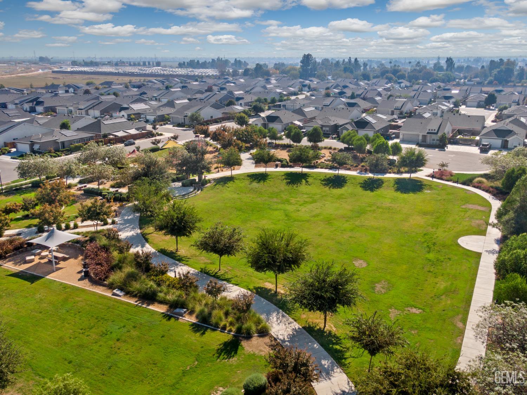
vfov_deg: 42.9
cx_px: 264
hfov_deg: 55.4
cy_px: 198
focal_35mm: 33
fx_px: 502
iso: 100
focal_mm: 5.57
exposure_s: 1/1250
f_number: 3.2
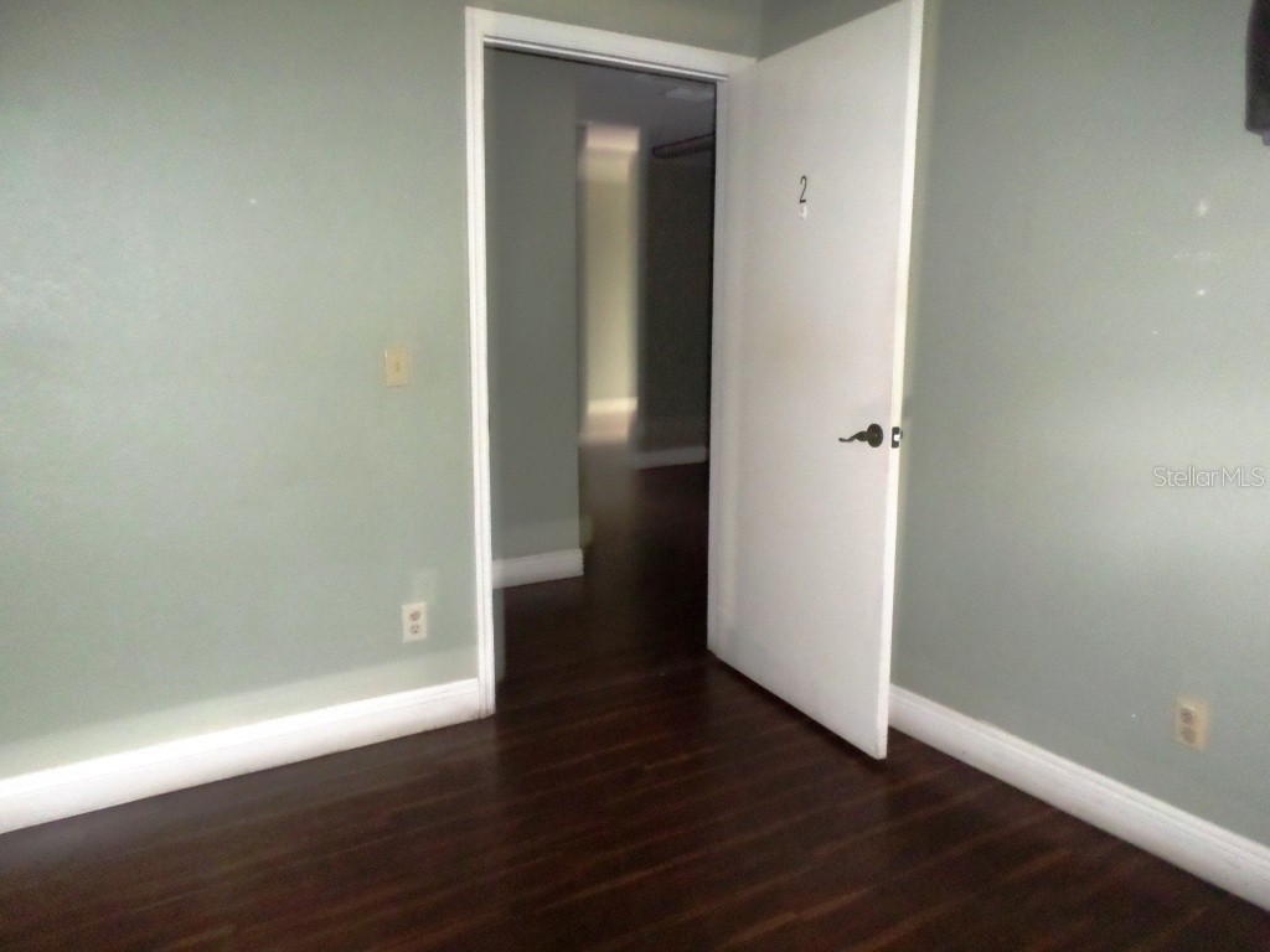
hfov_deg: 69.4
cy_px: 476
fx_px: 917
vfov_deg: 54.9
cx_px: 635
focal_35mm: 25
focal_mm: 4.5
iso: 400
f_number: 2.5
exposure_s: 1/8
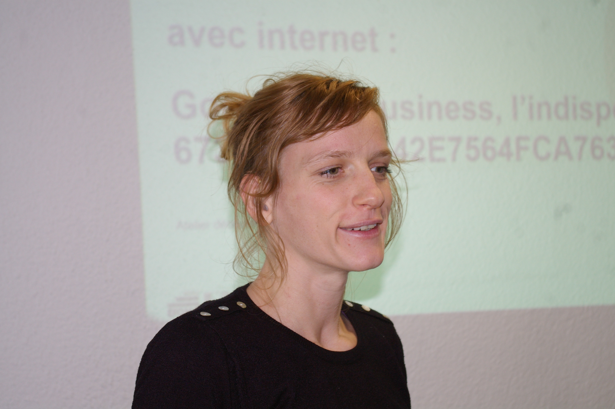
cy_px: 204
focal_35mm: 82
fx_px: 1408
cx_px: 308
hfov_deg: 24.6
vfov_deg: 16.5
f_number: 5.6
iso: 400
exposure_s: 1/60
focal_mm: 55
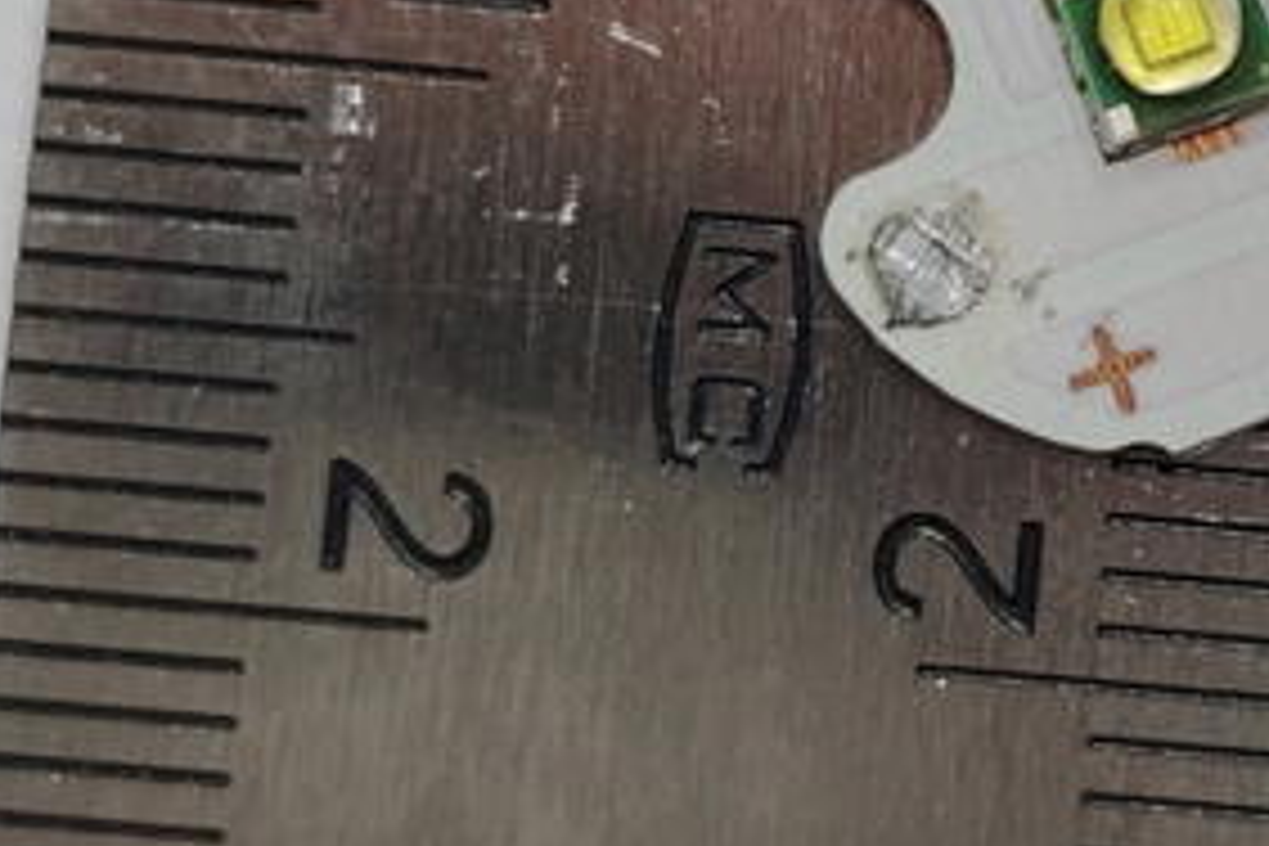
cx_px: 1040
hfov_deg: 16.8
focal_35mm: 121
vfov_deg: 11.3
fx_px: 4265
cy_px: 135
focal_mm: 5.25
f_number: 1.75
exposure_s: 1/50
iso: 392
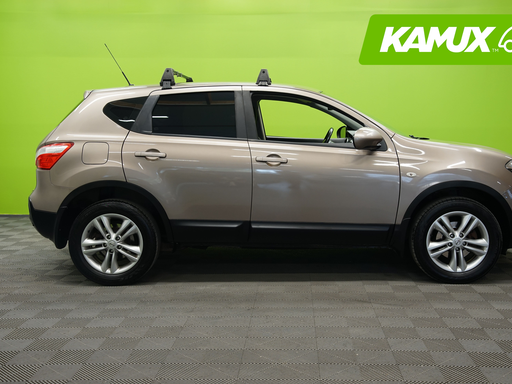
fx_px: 621
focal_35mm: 42
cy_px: 192
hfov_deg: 44.7
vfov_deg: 34.4
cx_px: 285
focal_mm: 38
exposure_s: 1/20
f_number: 5
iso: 500
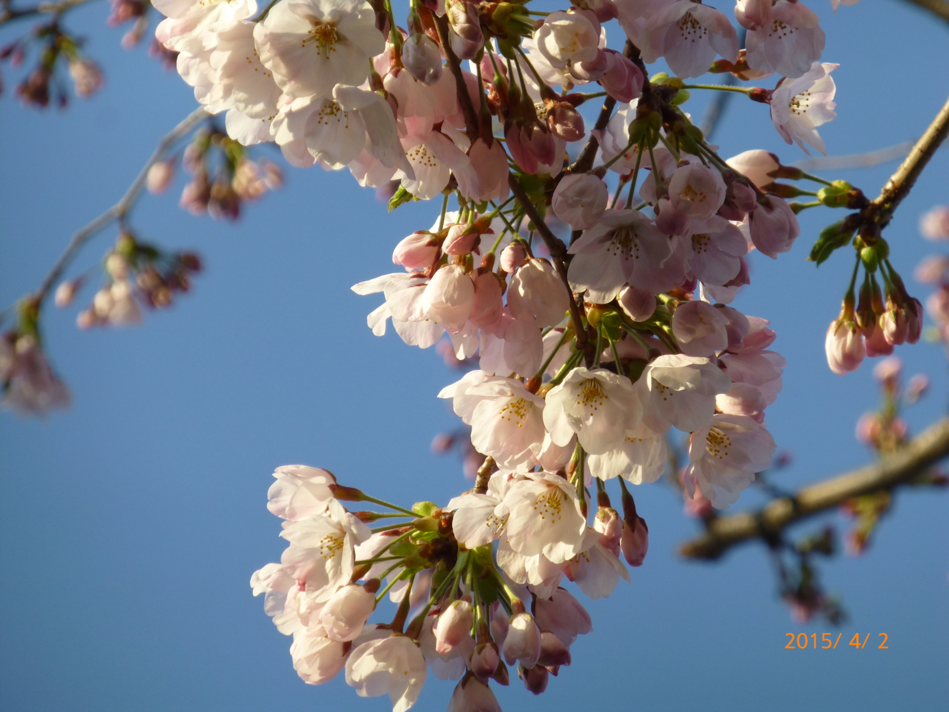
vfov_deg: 4.4
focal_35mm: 336
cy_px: 356
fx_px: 9211
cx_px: 474
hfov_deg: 5.9
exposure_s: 1/200
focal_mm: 60
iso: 100
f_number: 5.9
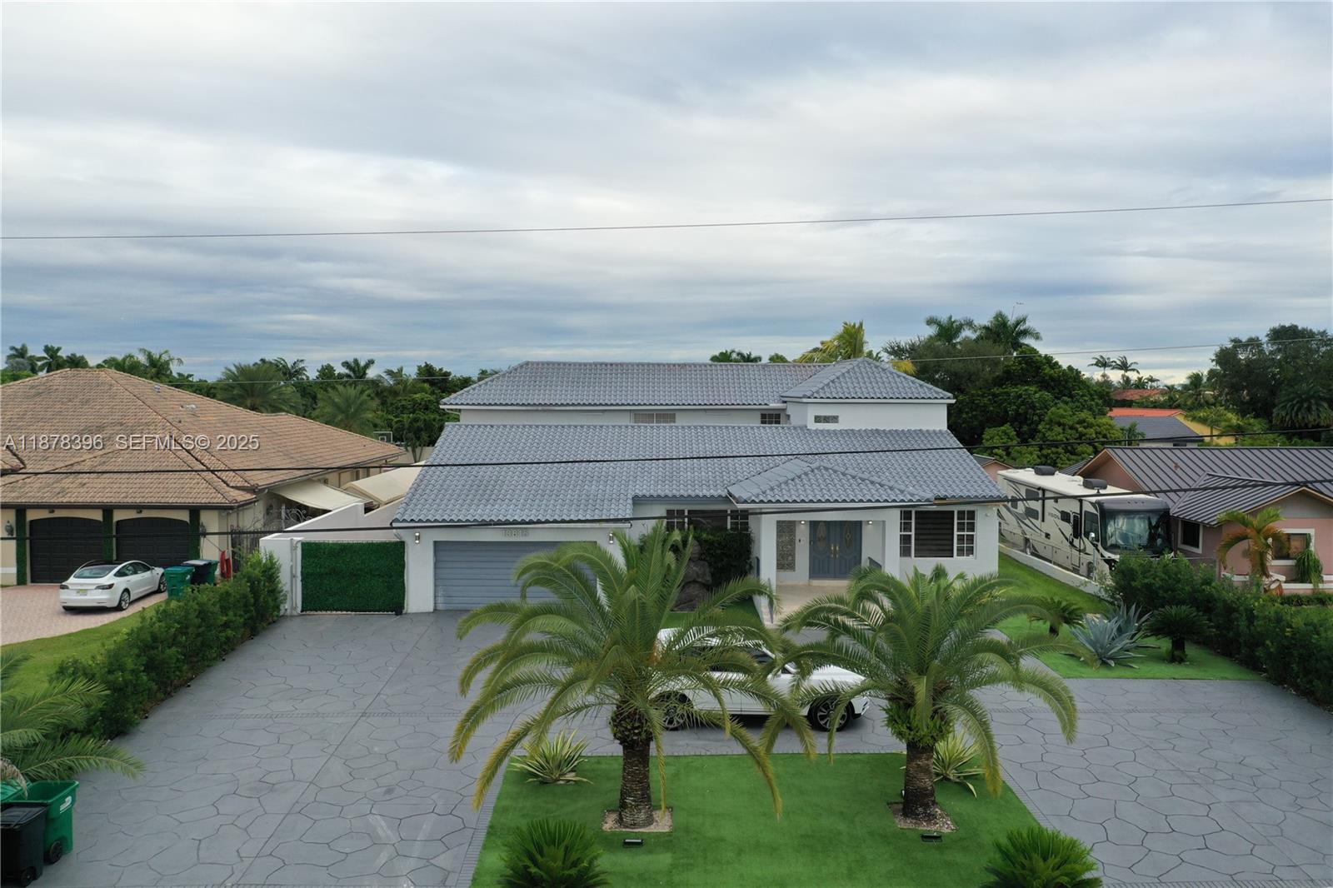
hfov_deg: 65.5
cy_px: 444
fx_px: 1036
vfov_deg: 46.4
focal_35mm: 28
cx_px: 666
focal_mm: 10.26
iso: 100
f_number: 4.5
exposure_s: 1/160
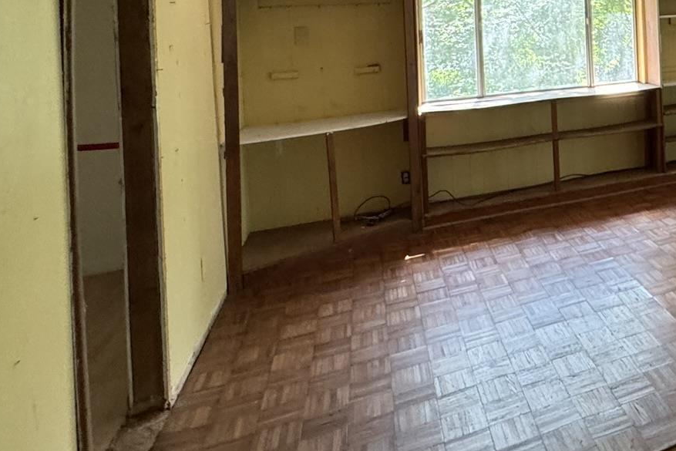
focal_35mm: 34
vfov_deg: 35.6
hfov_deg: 44.6
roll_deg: +1.1
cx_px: 718
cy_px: 12
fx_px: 639
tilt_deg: -0.7
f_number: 2.2
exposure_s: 1/90
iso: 320
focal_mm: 2.22
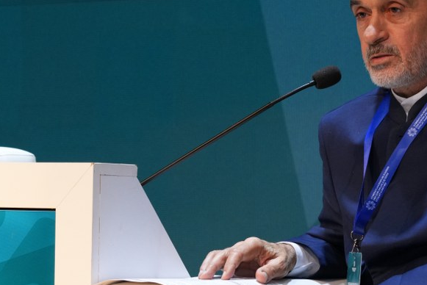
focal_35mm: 185
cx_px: 326
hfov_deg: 11.1
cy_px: 145
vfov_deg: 7.4
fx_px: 2195
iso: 1600
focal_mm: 70
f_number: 5
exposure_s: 1/160
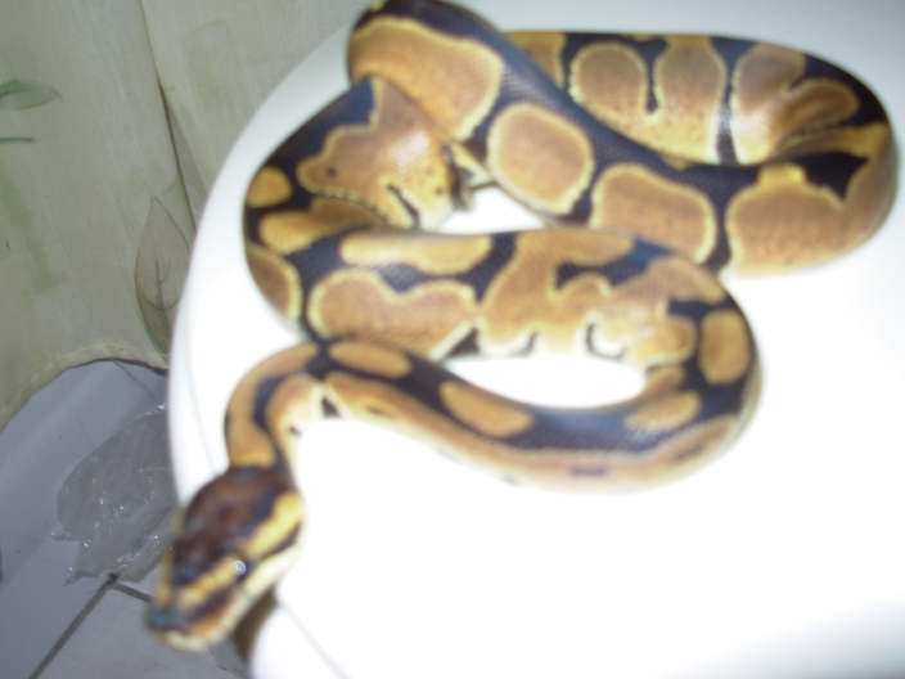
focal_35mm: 38
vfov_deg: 37.7
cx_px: 452
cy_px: 340
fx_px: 993
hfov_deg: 49.0
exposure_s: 1/32
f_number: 2.9
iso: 50
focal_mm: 6.3
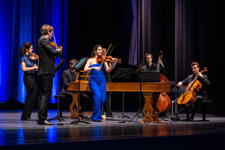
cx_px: 112
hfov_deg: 24.8
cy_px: 75
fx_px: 513
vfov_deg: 16.7
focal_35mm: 82
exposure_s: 1/250
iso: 6400
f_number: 4
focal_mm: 82
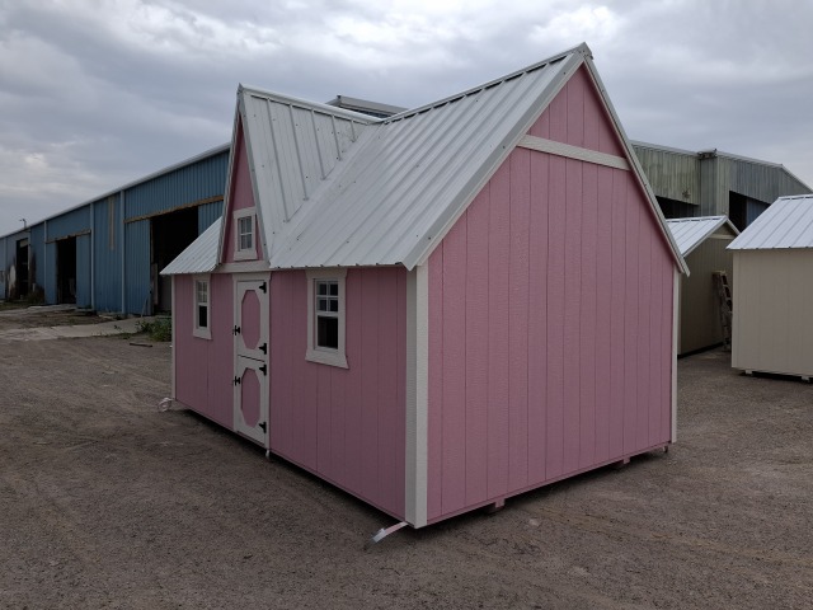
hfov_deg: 73.9
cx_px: 406
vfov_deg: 58.9
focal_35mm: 23
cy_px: 305
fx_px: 540
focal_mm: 5.54
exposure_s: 1/352
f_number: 1.8
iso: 50
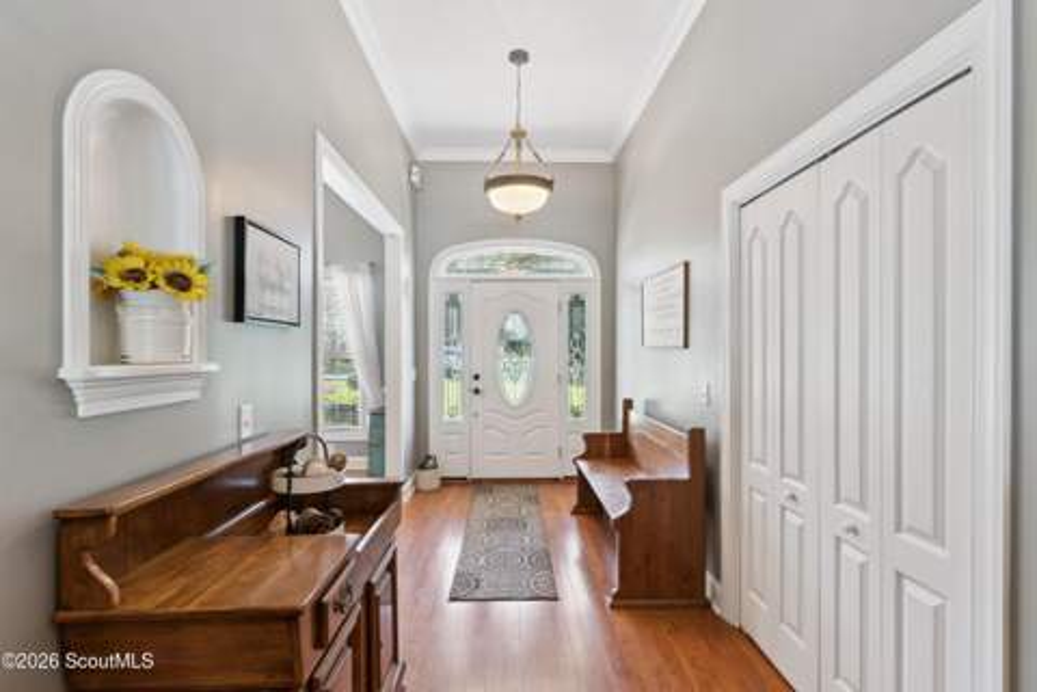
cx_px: 518
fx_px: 490
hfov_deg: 93.3
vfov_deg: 70.4
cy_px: 346
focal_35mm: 17
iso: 250
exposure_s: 1/8
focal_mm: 17
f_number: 8
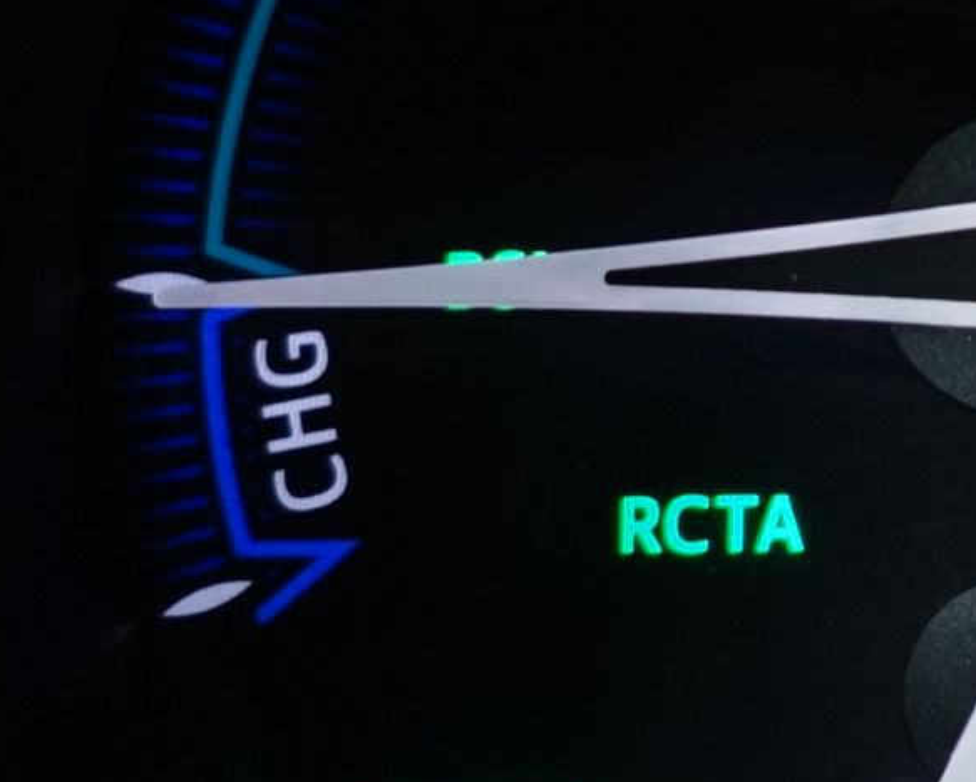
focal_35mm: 190
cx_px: 2819
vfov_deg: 8.1
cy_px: -107
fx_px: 5491
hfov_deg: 8.6
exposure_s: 1/20
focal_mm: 30
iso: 800
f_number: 4.5
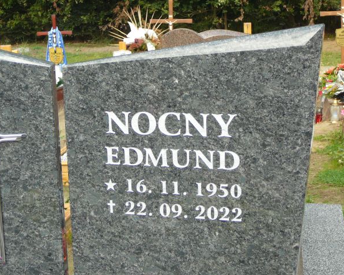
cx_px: 162
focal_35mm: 68
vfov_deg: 22.5
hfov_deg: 27.9
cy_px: 138
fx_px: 693
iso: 80
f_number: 3.6
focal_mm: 9.7
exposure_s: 1/160
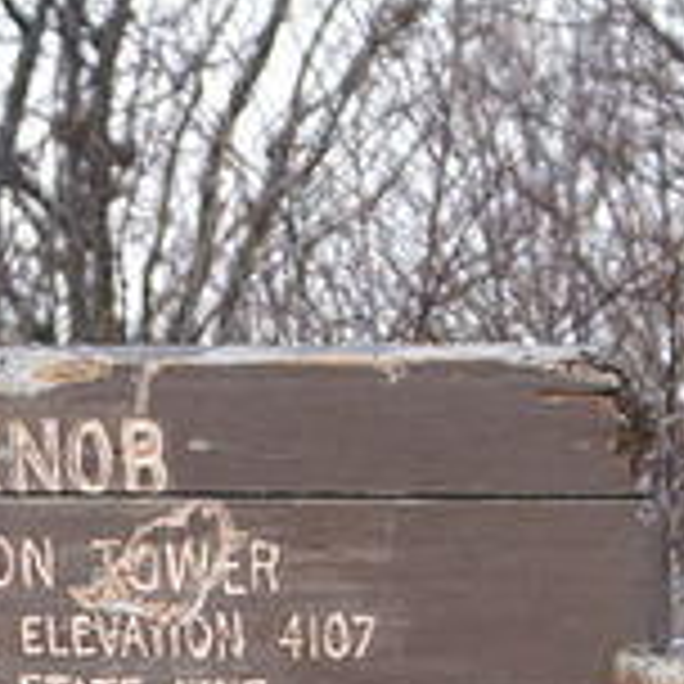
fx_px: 8406
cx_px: 14
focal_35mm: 376
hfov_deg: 4.7
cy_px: 801
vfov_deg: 4.6
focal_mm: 70
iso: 160
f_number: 5.6
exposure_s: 1/160
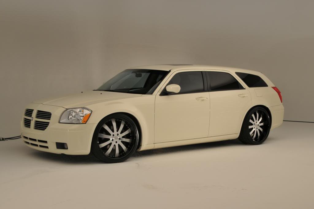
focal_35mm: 54
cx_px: 157
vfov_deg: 25.0
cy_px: 104
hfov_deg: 36.9
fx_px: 470
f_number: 7.1
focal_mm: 36
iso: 200
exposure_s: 1/6
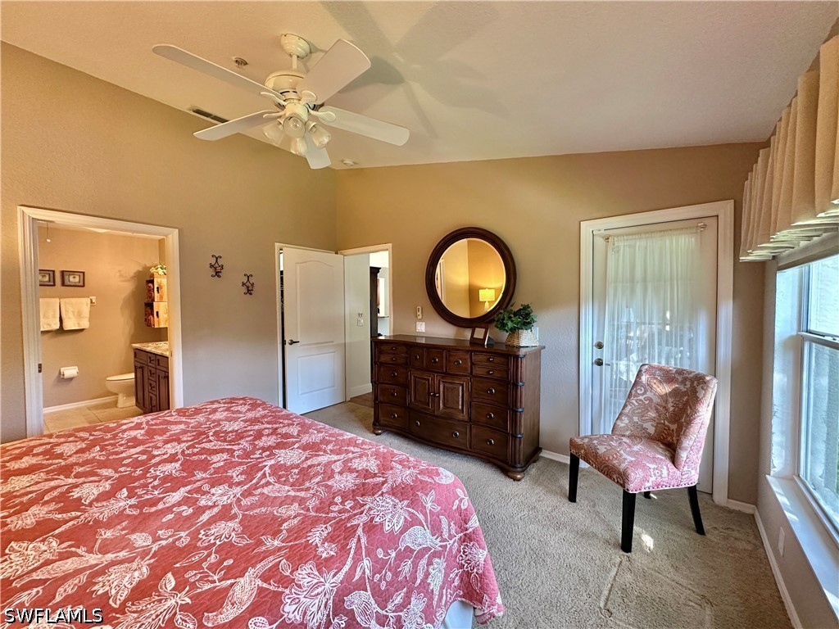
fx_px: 339
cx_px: 420
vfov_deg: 85.7
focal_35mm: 14
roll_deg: +0.3
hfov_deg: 102.1
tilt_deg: -1.5
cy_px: 314
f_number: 2.2
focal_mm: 2.22
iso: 320
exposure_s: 1/60
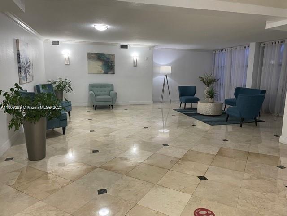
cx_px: 144
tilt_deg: -9.5
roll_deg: +0.0
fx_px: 216
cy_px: 108
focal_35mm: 26
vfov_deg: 53.1
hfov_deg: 67.3
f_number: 1.6
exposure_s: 1/60
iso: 125
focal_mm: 4.2
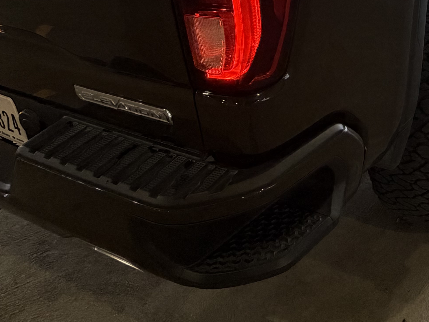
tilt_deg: -16.4
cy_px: -35
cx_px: 398
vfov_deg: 31.2
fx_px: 508
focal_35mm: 41
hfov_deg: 41.5
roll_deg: +1.1
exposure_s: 1/105
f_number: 2.2
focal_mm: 2.22
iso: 320
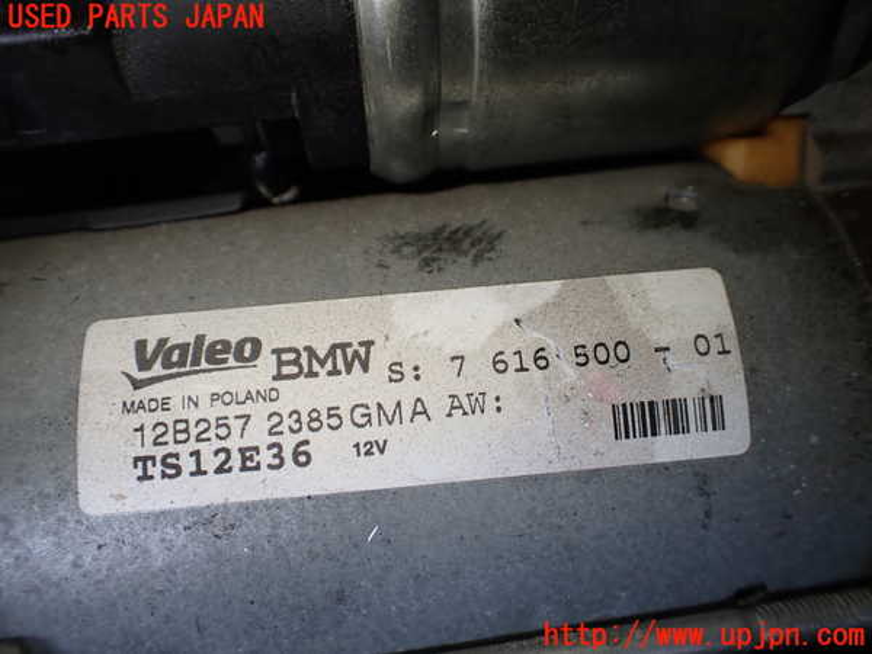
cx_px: 436
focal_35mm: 30
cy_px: 327
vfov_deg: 46.8
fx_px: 756
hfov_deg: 60.0
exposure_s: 1/125
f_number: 2.3
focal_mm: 5.4
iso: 125
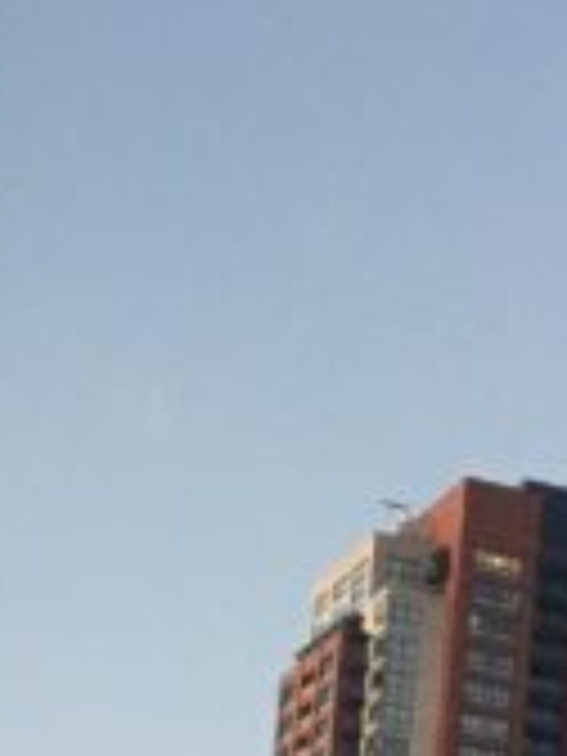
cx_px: 1696
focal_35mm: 177
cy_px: 1134
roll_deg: -0.3
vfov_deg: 10.8
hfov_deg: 7.4
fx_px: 3866
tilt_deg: +12.3
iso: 32
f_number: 2.2
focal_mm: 4.15
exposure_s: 1/30
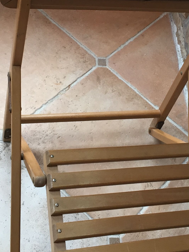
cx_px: 123
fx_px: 488
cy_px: 61
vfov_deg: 28.5
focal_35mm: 67
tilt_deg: -50.2
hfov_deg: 21.9
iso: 80
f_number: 2.2
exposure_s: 1/33
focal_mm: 4.15
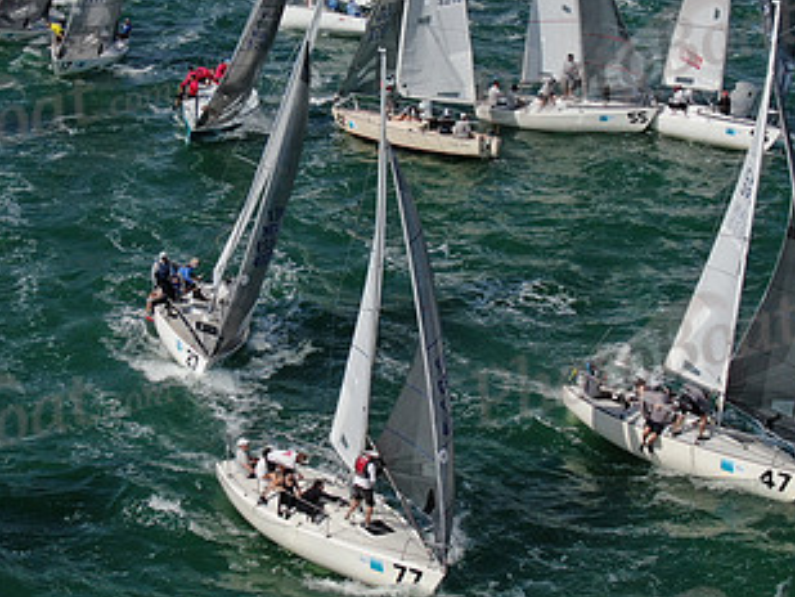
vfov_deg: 16.4
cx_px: 324
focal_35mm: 90
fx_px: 2068
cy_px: 243
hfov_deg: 21.7
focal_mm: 8.6
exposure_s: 1/1250
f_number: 3.8
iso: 100
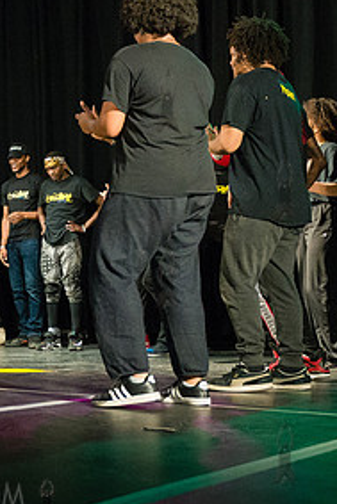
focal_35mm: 69
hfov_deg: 18.5
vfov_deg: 29.2
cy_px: 256
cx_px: -91
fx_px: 968
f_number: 2.8
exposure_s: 1/1000
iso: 4000
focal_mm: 24
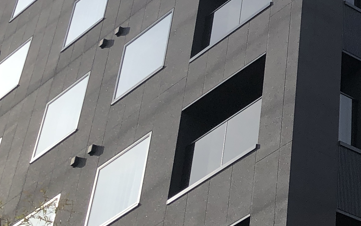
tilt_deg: +43.0
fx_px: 994
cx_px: 534
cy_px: -75
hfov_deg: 18.4
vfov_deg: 12.5
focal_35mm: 101
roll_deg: +10.1
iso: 20
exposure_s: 1/2404
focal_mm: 3.99
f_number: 1.8
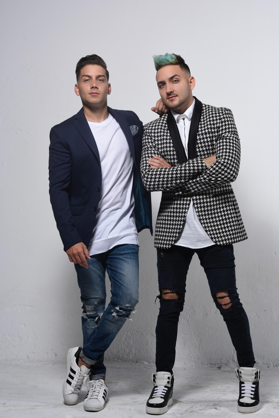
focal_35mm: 60
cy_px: 209
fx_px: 697
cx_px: 140
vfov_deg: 33.4
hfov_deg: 22.6
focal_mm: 60
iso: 200
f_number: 8
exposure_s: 1/125
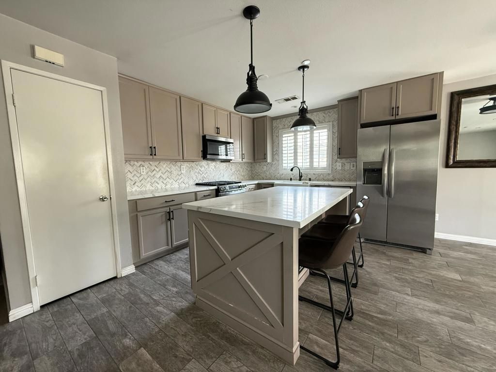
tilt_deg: -5.3
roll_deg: +1.0
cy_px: 186
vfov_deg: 85.7
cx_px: 248
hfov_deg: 102.1
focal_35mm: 14
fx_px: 201
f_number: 2.2
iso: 400
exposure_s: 1/64
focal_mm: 2.22
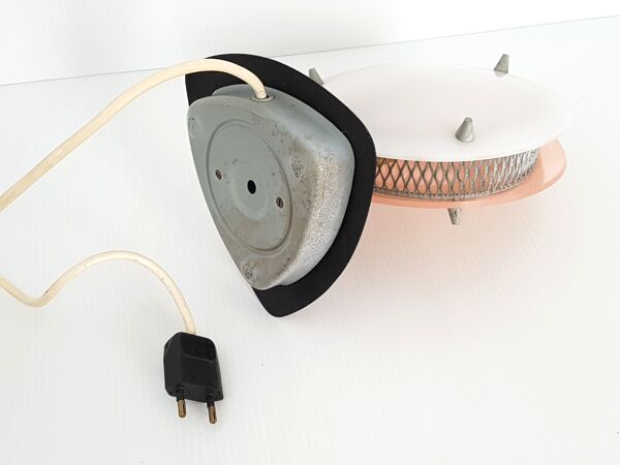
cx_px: 310
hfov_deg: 67.3
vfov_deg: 53.1
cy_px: 232
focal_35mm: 26
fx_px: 466
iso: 64
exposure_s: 1/100
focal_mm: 4.2
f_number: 1.7
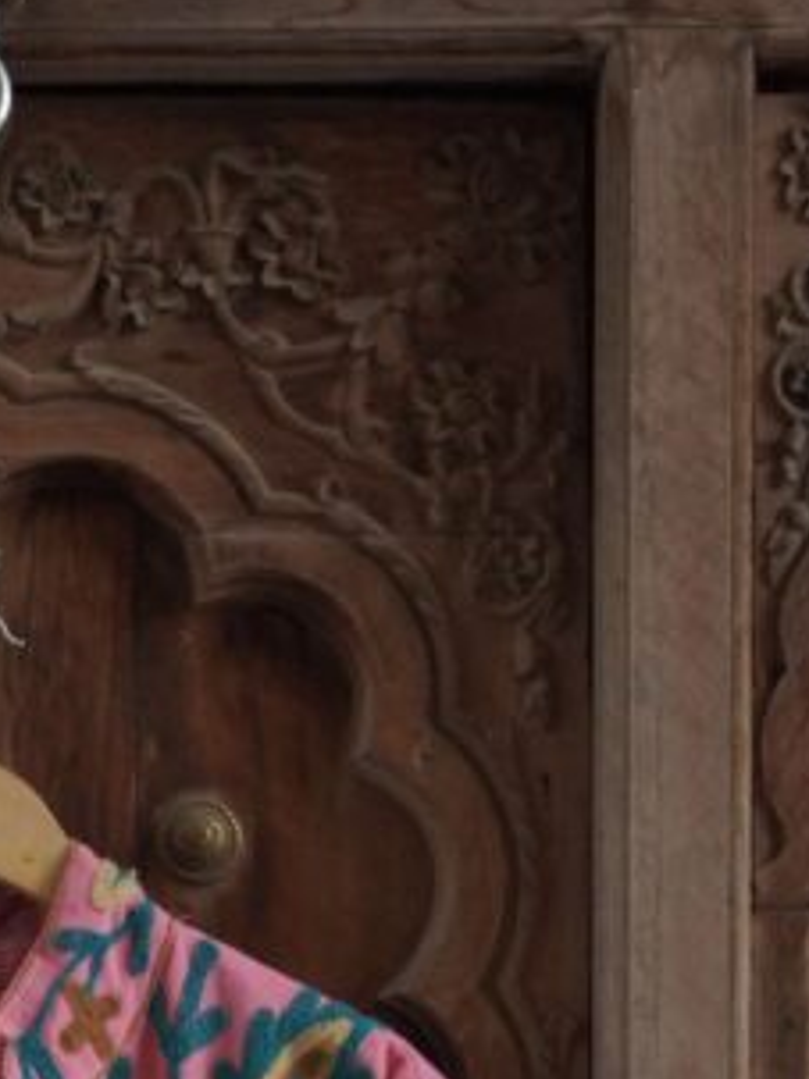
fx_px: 4459
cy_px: 1578
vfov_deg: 13.1
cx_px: -93
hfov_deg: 10.2
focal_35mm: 143
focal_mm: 50
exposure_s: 1/125
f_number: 9
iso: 1600
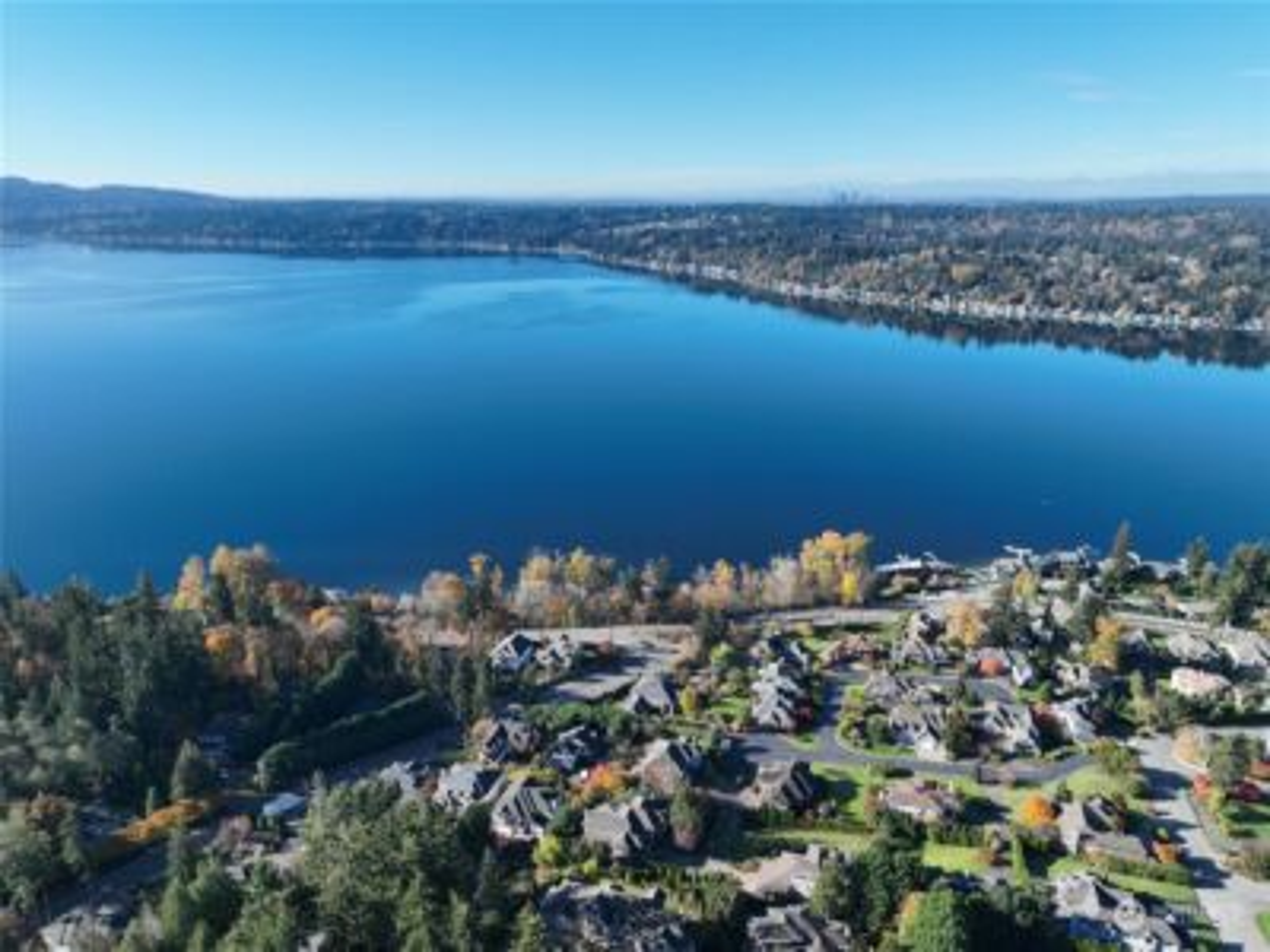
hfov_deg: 71.6
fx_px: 881
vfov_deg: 56.8
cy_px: 476
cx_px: 635
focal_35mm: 24
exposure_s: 1/1600
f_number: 2.8
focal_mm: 12.29
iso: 200
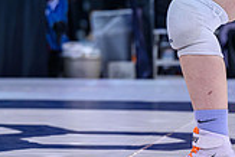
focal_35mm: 313
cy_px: -44
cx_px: 134
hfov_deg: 6.6
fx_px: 2045
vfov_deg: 4.4
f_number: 2.8
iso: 2500
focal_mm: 88
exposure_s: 1/800
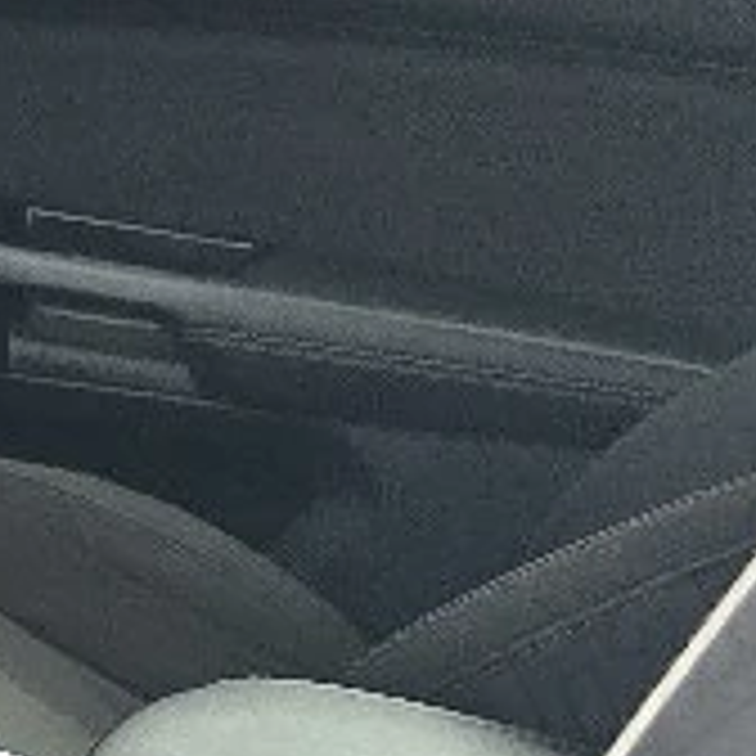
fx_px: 2990
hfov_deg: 10.7
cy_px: 747
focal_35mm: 121
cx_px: -1413
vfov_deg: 14.2
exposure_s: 1/182
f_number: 1.7
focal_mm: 6.3
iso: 12
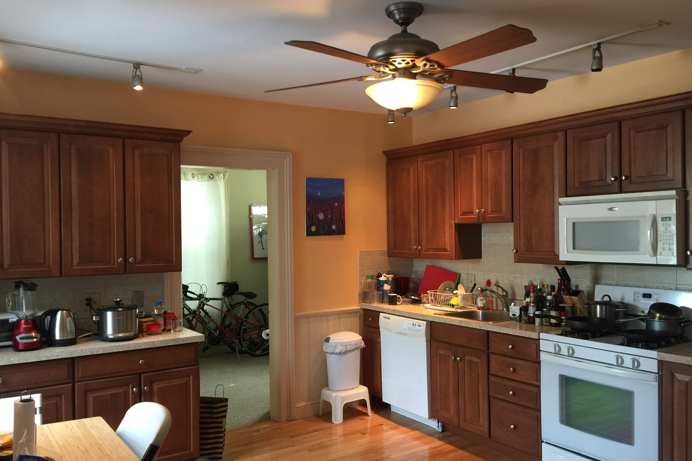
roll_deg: +1.1
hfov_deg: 60.3
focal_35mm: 31
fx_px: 596
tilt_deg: -1.5
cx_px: 353
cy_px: 247
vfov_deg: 42.3
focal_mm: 4.15
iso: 80
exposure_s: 1/17
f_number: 2.2
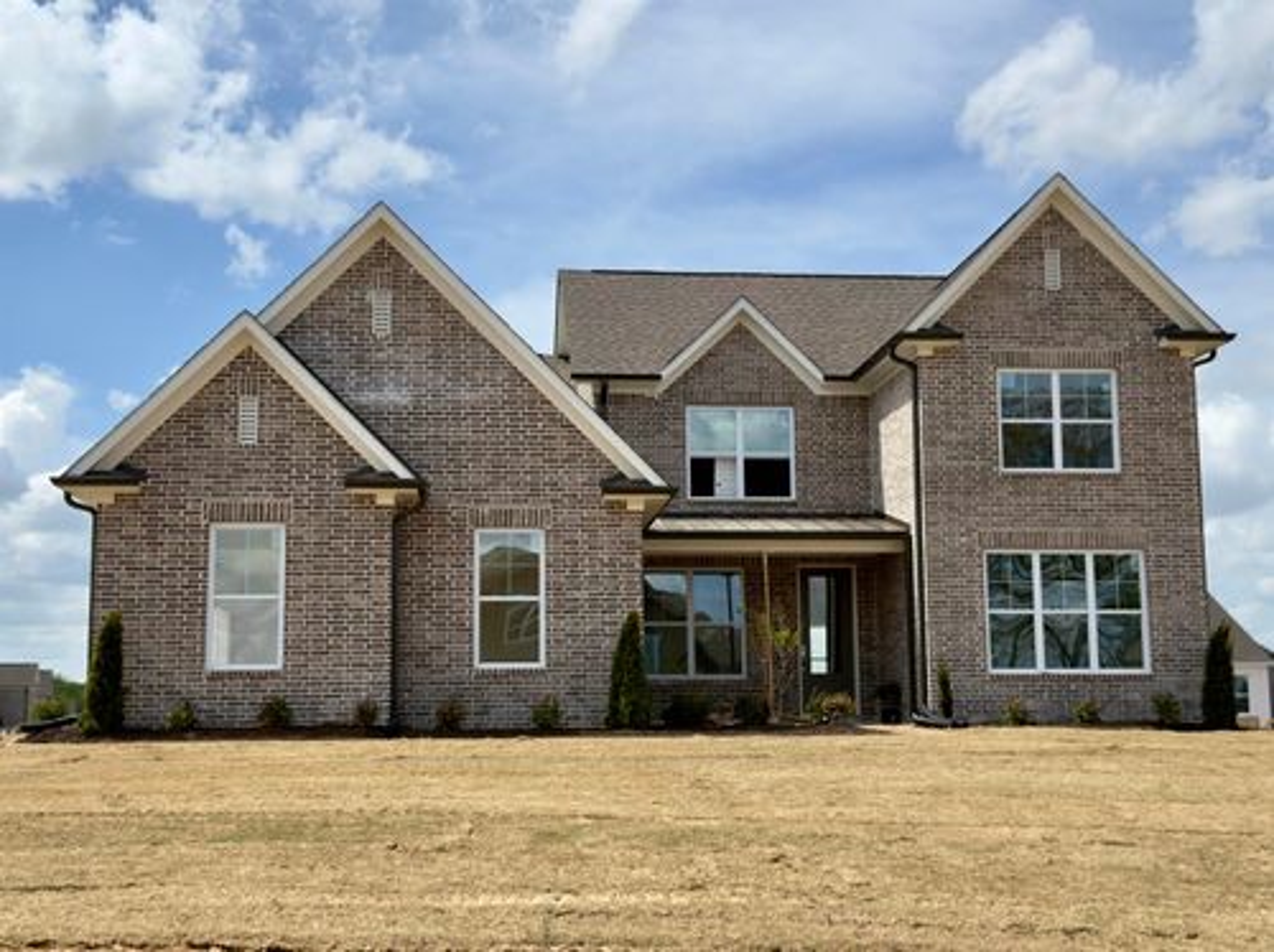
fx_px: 1287
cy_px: 476
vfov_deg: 40.6
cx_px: 637
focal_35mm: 35
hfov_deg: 52.7
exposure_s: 1/6897
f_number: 1.78
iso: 64
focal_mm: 6.76
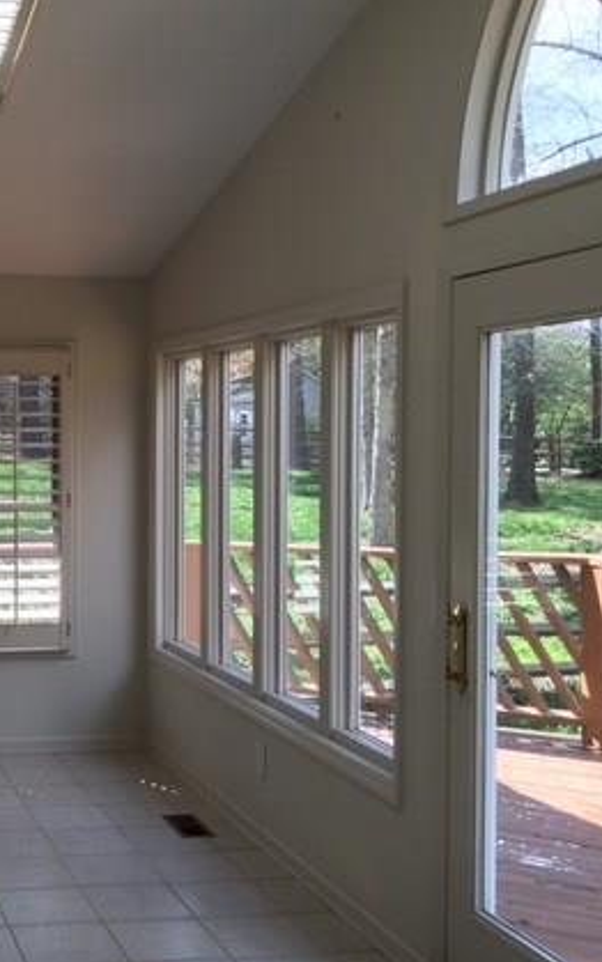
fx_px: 1233
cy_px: 471
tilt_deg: -1.8
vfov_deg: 42.6
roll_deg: -0.4
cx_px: -39
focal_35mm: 47
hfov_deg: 25.7
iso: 25
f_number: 2.2
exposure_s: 1/163
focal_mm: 4.15
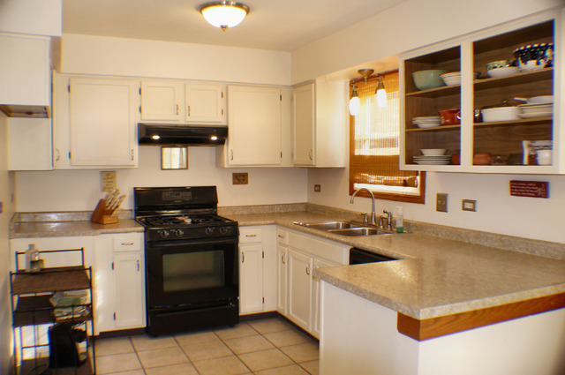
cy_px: 188
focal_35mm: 38
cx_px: 282
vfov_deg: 35.4
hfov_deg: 51.3
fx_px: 588
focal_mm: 25
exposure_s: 1/60
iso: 640
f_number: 4
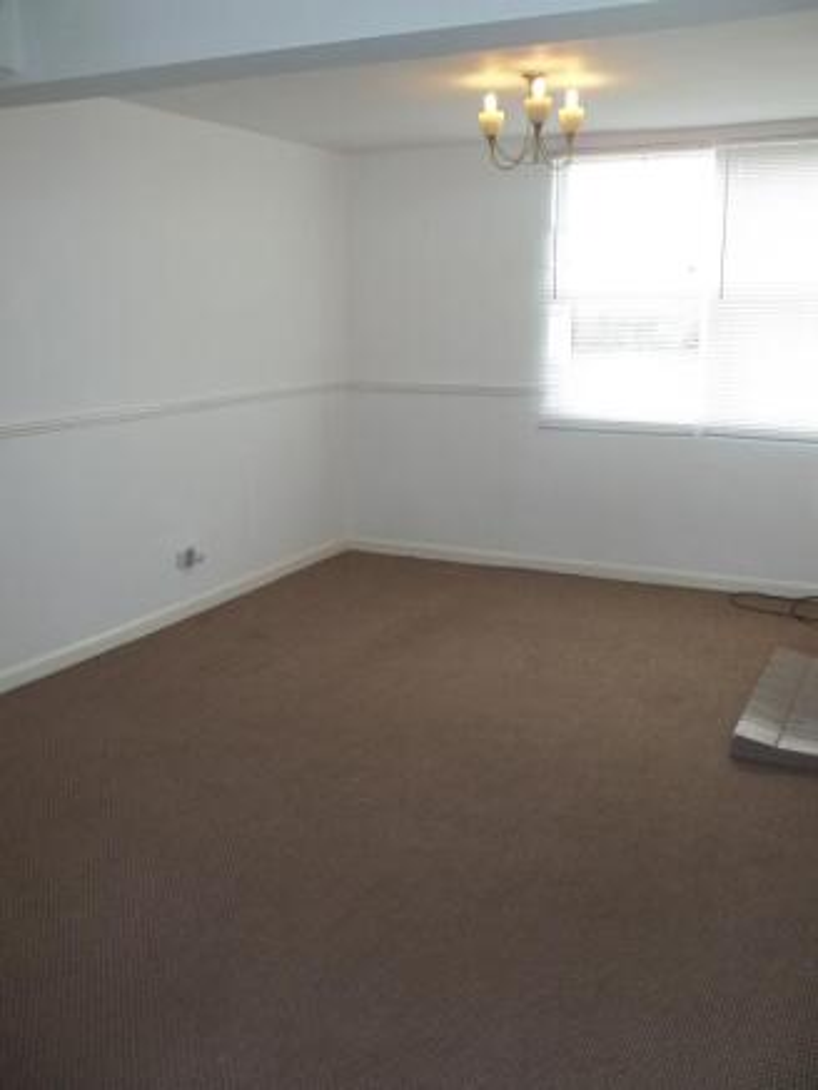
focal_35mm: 33
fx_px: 1039
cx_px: 409
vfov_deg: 55.3
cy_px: 545
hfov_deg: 43.0
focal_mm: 5.9
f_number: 3.3
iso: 160
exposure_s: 1/50
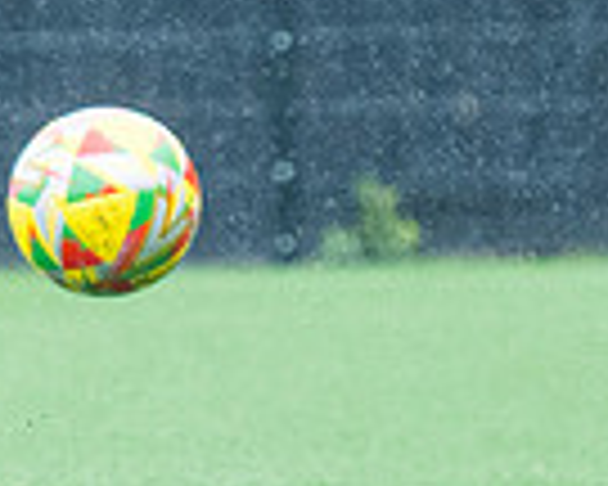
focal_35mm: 2026
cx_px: -527
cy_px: -233
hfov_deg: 1.0
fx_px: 36457
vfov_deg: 0.8
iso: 1000
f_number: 4
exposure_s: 1/1000
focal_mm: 220
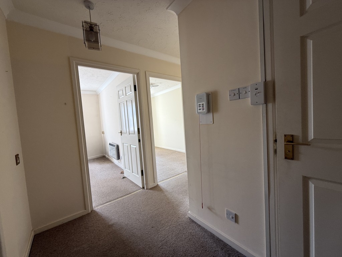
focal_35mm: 14
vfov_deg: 85.7
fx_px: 138
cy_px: 128
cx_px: 171
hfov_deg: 102.1
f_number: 2.2
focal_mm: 2.22
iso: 80
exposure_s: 1/99
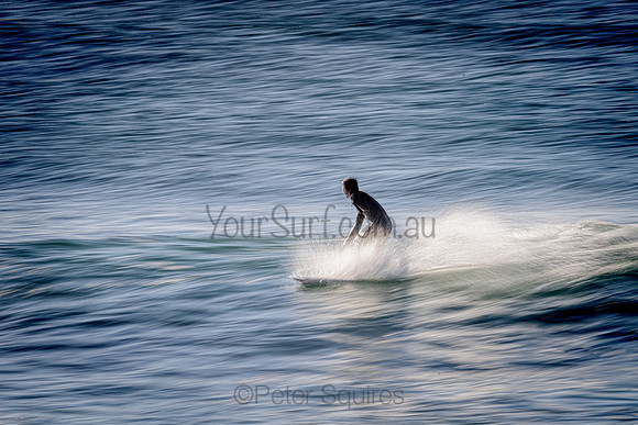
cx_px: 387
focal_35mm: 609
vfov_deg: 2.3
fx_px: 10799
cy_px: 167
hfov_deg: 3.4
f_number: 20
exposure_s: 1/10
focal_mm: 500
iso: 31
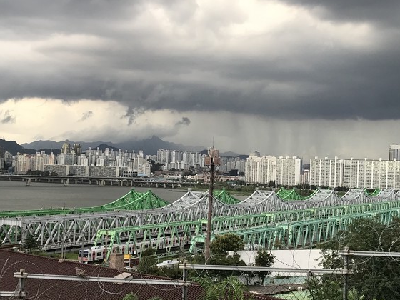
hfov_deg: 32.2
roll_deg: -1.6
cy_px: 154
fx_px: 693
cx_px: 209
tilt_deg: +1.8
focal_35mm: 60
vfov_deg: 24.4
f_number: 1.8
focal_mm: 3.99
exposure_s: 1/520
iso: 20
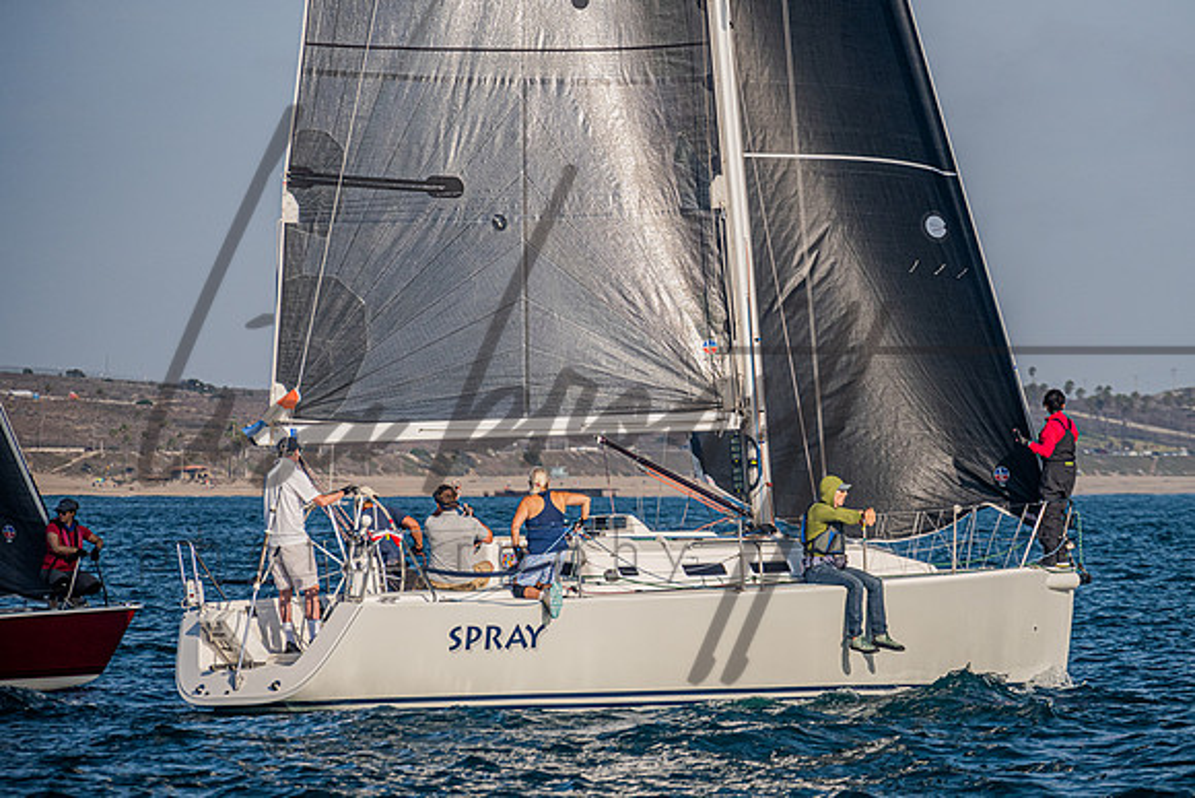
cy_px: 331
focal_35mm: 255
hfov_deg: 8.1
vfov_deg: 5.4
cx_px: 760
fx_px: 8477
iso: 400
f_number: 6.3
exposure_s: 1/1600
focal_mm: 200
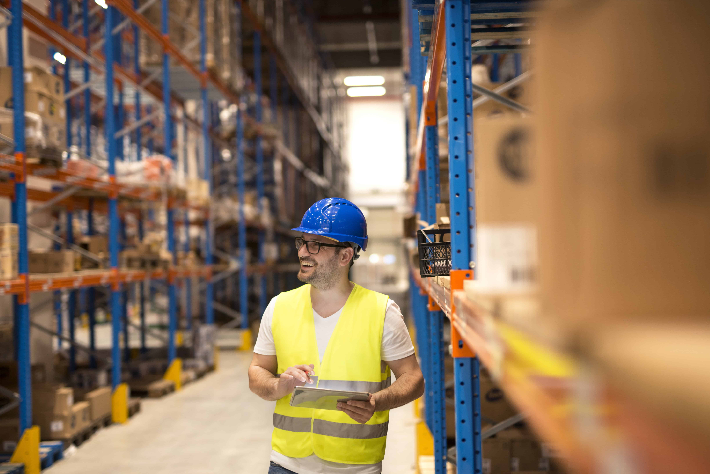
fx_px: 1124
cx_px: 317
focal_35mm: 57
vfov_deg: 23.8
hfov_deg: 35.0
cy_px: 257
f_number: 1.6
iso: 500
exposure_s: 1/100
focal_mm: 50
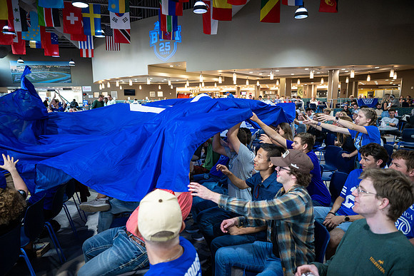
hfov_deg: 73.7
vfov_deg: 53.2
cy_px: 138
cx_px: 207
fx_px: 276
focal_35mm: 24
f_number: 2.8
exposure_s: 1/640
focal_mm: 24
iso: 5000
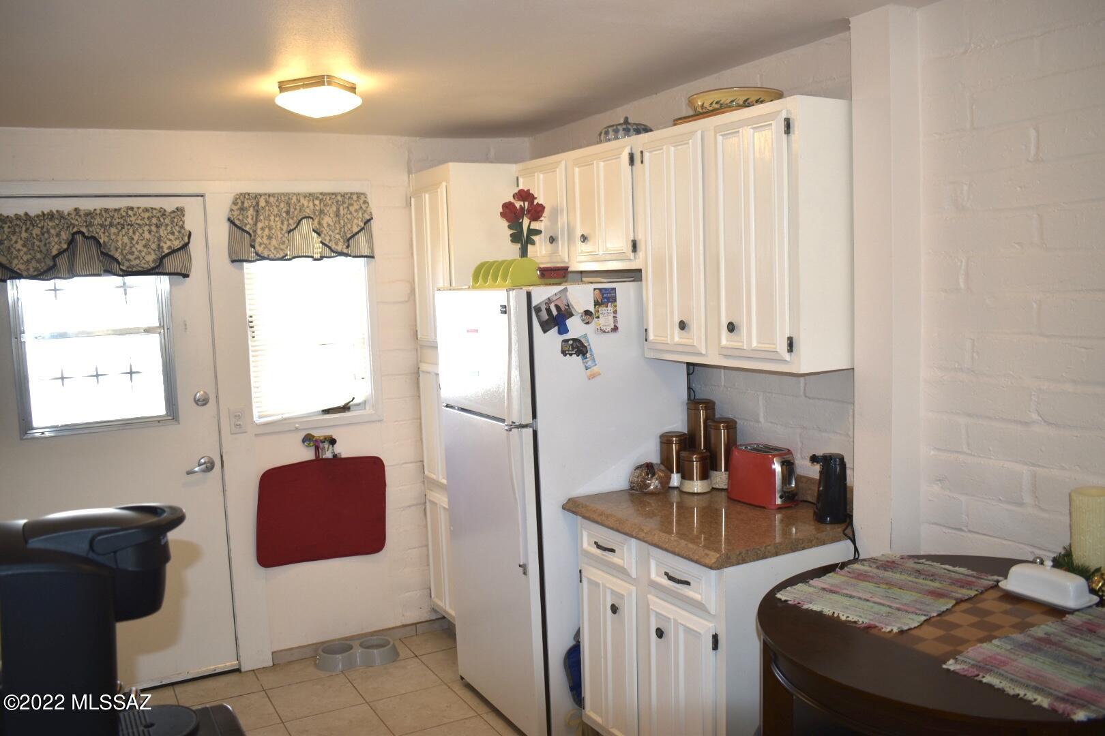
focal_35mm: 30
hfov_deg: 61.9
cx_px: 552
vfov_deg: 43.6
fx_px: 921
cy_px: 368
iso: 125
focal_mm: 20
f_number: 3.5
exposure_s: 1/60
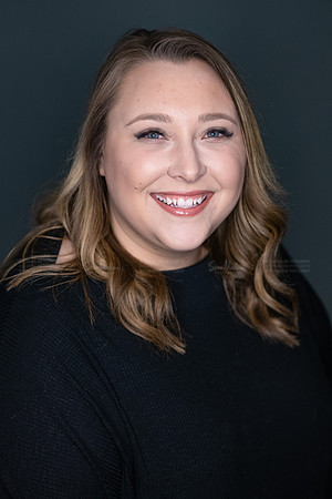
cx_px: 166
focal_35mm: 85
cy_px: 250
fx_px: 1176
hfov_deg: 16.1
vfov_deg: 23.9
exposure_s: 1/400
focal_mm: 85
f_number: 3.5
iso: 2000
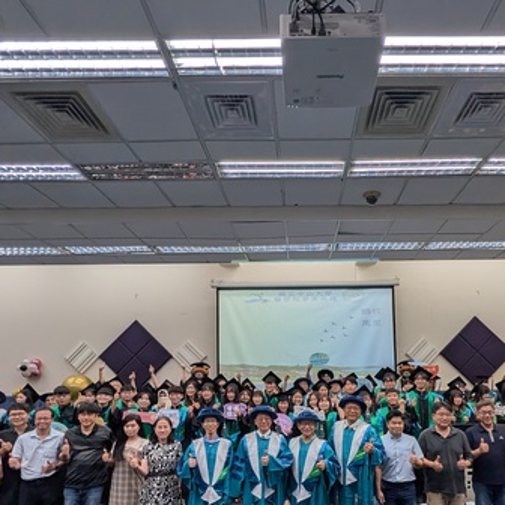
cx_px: 301
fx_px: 347
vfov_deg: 68.8
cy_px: 359
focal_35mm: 21
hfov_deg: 71.5
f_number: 1.7
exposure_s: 1/342
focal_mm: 2.02
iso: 38
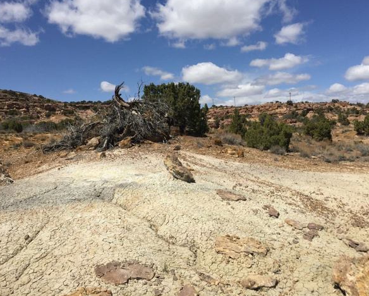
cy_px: 145
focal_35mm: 31
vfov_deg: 47.2
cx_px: 198
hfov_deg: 57.1
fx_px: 339
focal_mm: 4.15
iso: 32
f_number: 2.2
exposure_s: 1/3968
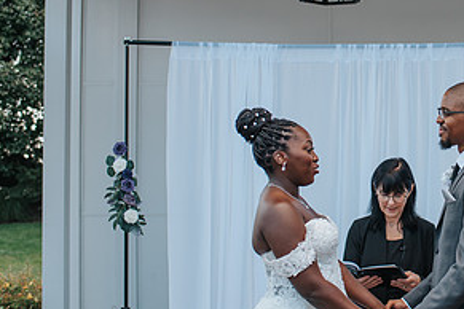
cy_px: 107
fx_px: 941
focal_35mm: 73
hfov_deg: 26.8
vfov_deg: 18.6
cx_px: 418
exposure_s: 1/640
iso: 100
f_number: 2.8
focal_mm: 35
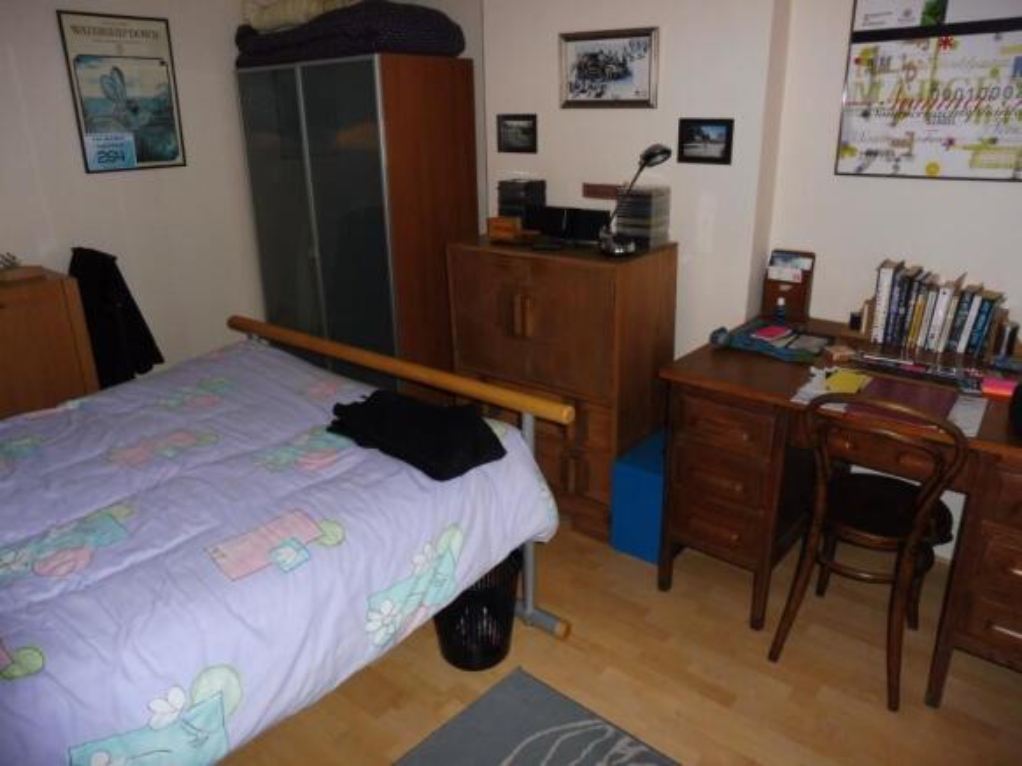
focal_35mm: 24
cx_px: 511
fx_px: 708
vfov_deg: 56.8
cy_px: 383
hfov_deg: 71.6
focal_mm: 4.3
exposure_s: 1/60
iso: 200
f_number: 3.3
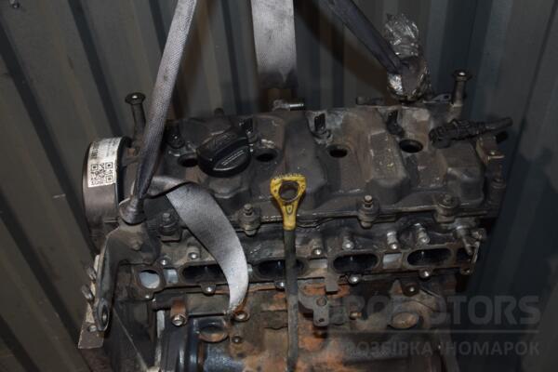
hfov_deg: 53.1
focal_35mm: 36
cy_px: 186
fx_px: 558
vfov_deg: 36.9
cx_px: 279
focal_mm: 24
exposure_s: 1/60
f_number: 5
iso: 800
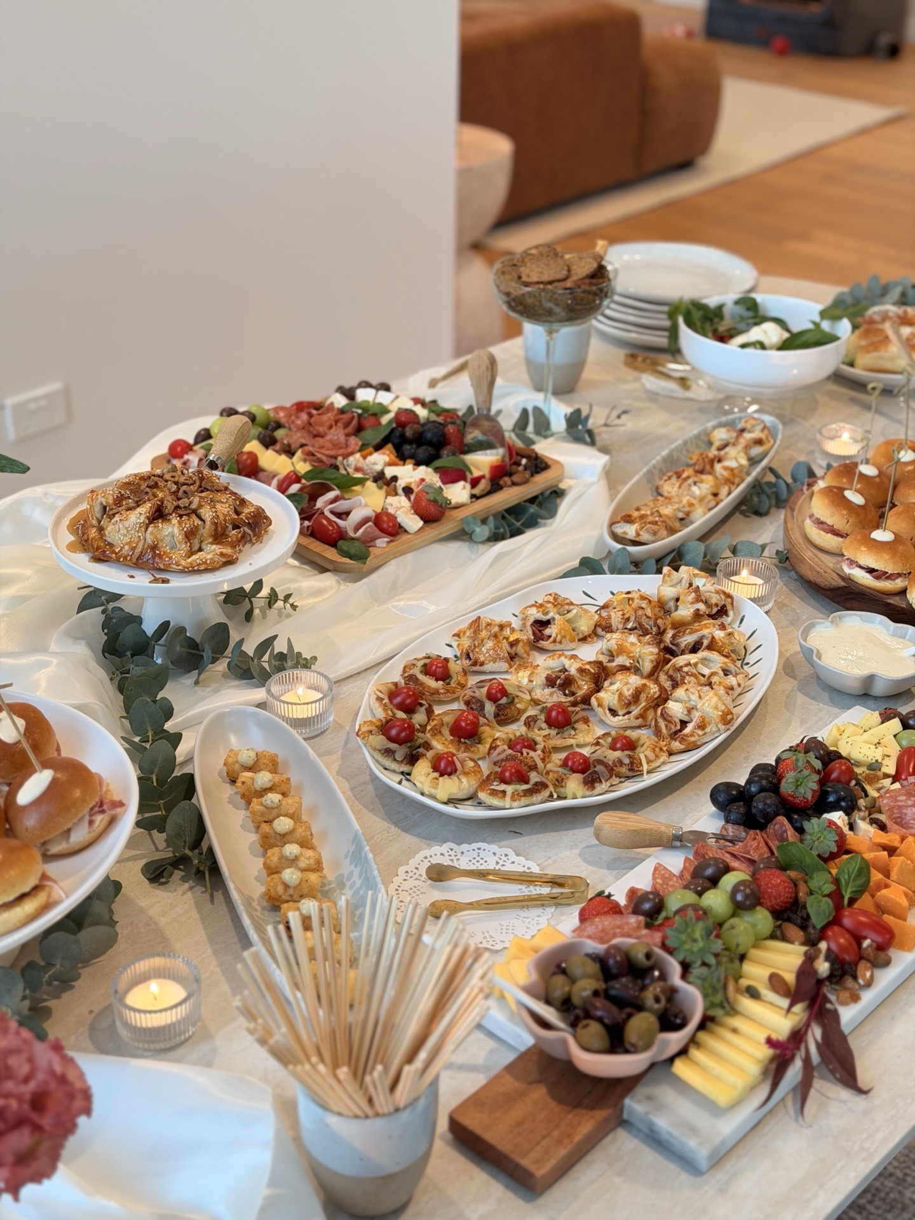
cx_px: 458
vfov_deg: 39.7
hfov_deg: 30.3
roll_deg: -0.6
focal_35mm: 48
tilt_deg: -30.2
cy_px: 610
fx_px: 1692
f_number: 1.78
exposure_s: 1/84
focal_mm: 6.76
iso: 100
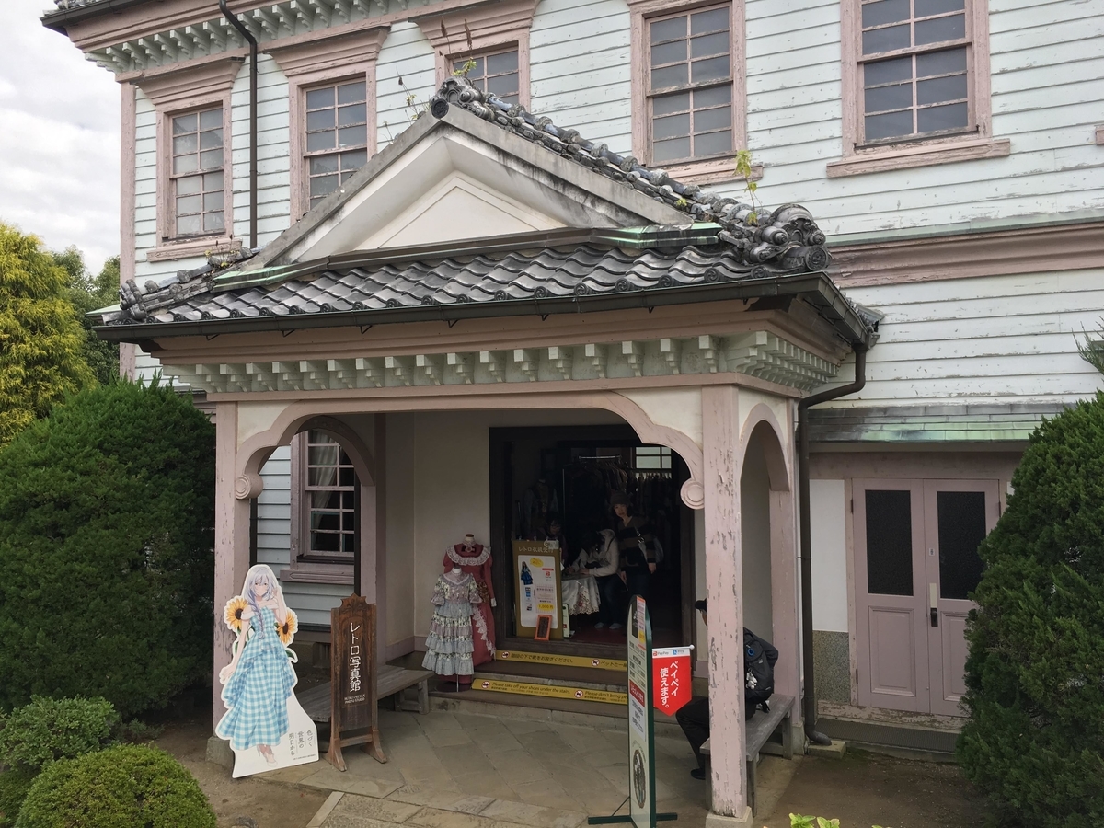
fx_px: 925
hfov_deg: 61.7
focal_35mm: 29
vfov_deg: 48.2
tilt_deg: +1.9
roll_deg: +0.1
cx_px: 552
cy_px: 414
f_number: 2.2
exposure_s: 1/331
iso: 25
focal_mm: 4.15
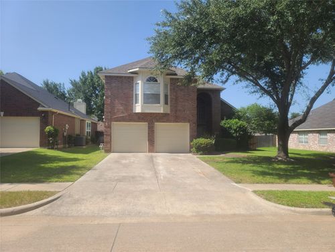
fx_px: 242
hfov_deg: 69.4
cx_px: 168
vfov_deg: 54.9
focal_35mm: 25
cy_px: 126
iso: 16
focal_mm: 7
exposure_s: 1/699
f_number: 1.8
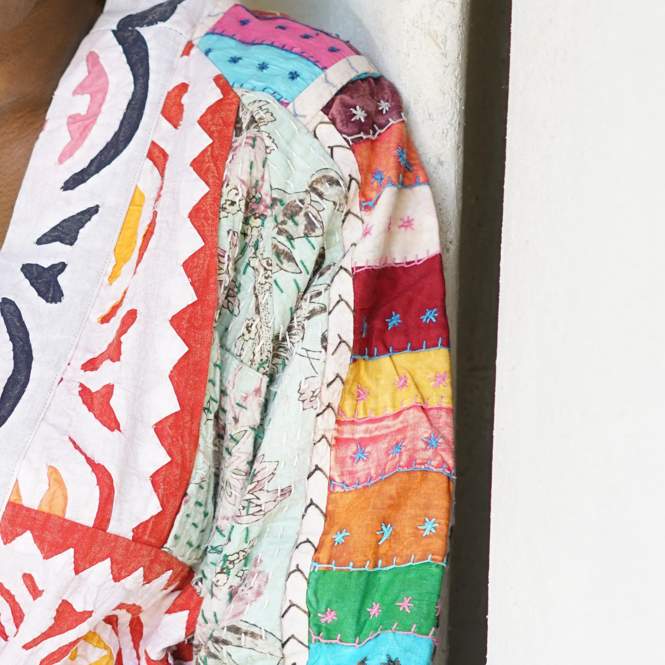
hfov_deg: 10.1
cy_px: 483
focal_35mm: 170
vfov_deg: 10.3
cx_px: -120
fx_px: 3695
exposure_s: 1/250
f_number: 3.5
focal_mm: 55
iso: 400
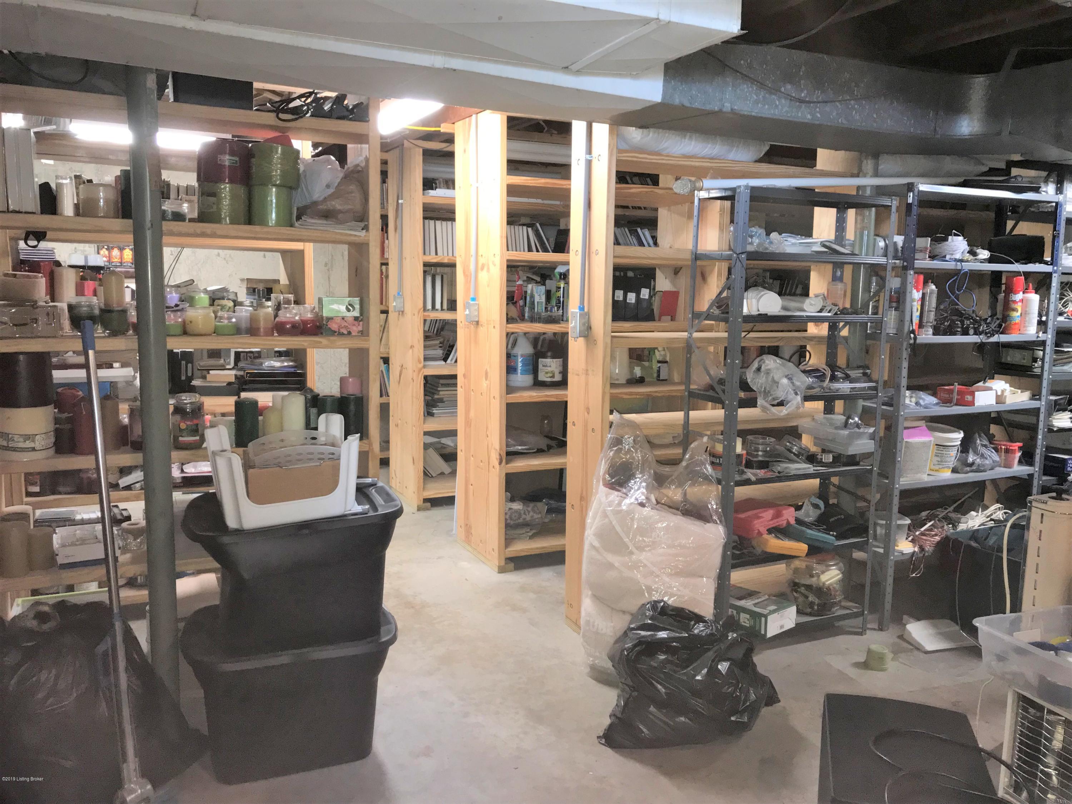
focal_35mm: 28
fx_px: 867
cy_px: 402
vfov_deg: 49.7
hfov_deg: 63.4
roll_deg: +0.5
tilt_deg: -8.1
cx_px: 536
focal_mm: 3.99
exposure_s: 1/24
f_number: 1.8
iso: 64
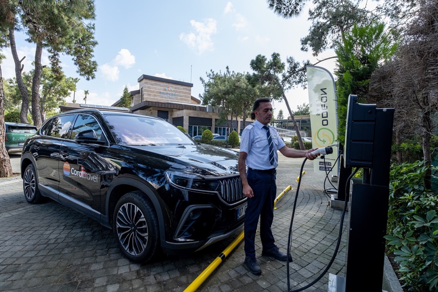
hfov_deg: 93.3
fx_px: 207
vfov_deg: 70.4
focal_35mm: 17
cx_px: 219
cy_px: 146
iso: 125
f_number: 4.5
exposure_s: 1/250
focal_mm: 11
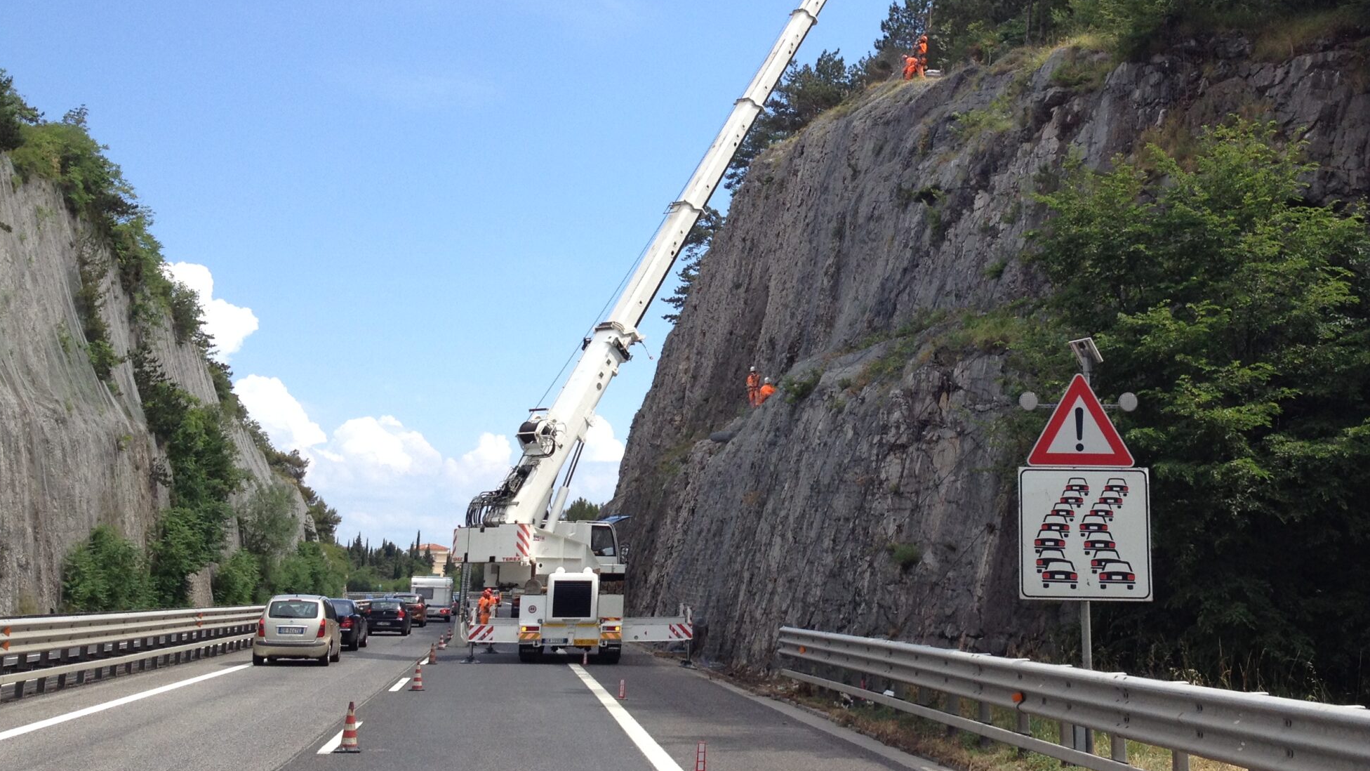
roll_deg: -0.9
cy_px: 296
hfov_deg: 41.0
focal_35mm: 50
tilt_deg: +9.7
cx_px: 877
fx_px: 1816
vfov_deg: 23.9
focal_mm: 4.28
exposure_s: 1/1381
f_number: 2.4
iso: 50
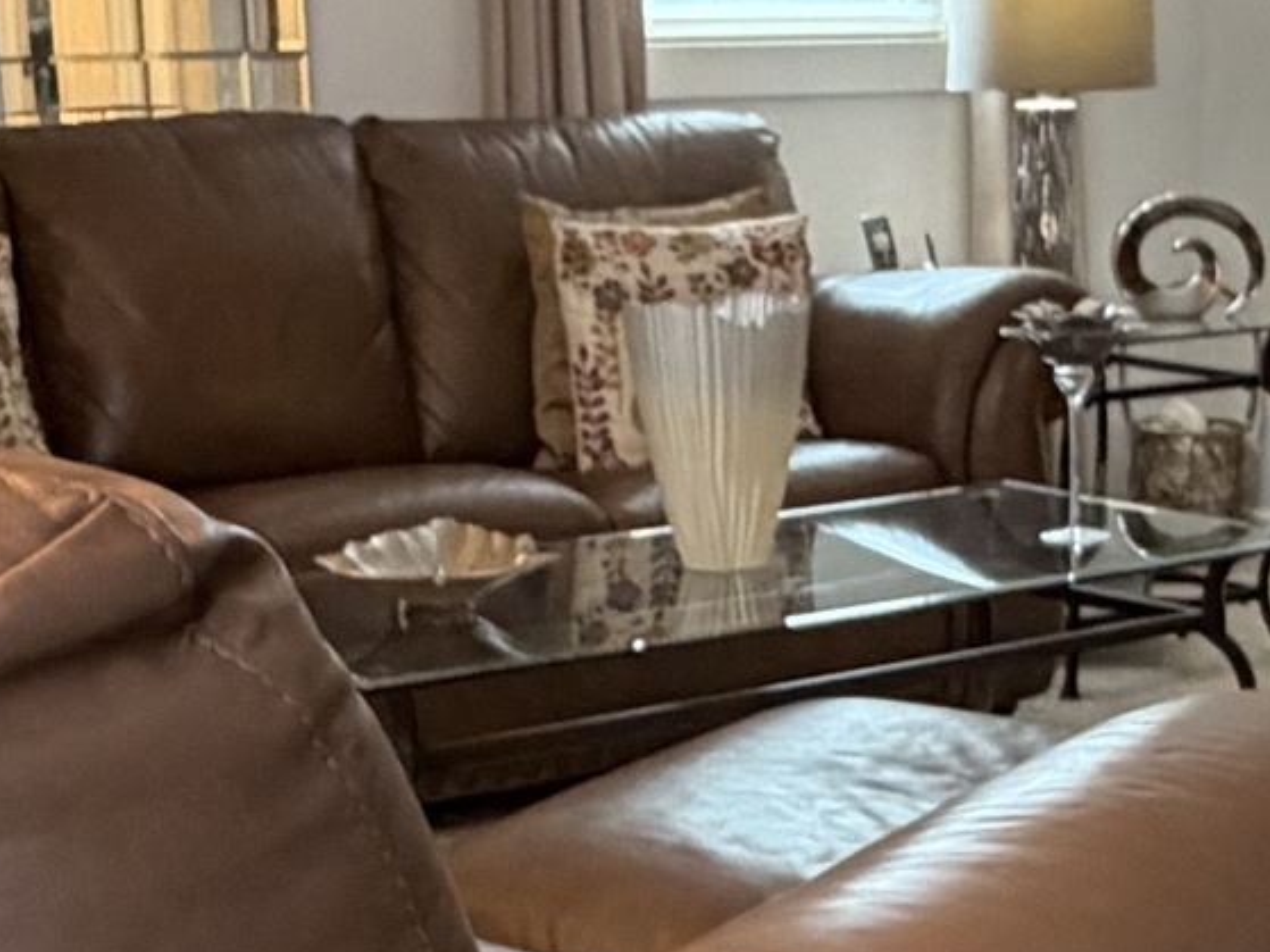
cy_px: 725
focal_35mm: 77
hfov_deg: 25.2
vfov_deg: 19.0
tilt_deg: -13.0
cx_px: 836
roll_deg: +2.0
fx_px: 2824
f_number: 2.2
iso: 250
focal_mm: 2.22
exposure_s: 1/60
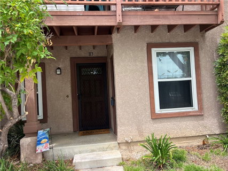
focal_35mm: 26
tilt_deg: +0.9
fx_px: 171
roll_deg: +3.5
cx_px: 114
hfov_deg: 67.3
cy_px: 86
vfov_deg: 53.0
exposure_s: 1/1058
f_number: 1.5
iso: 50
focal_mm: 5.7
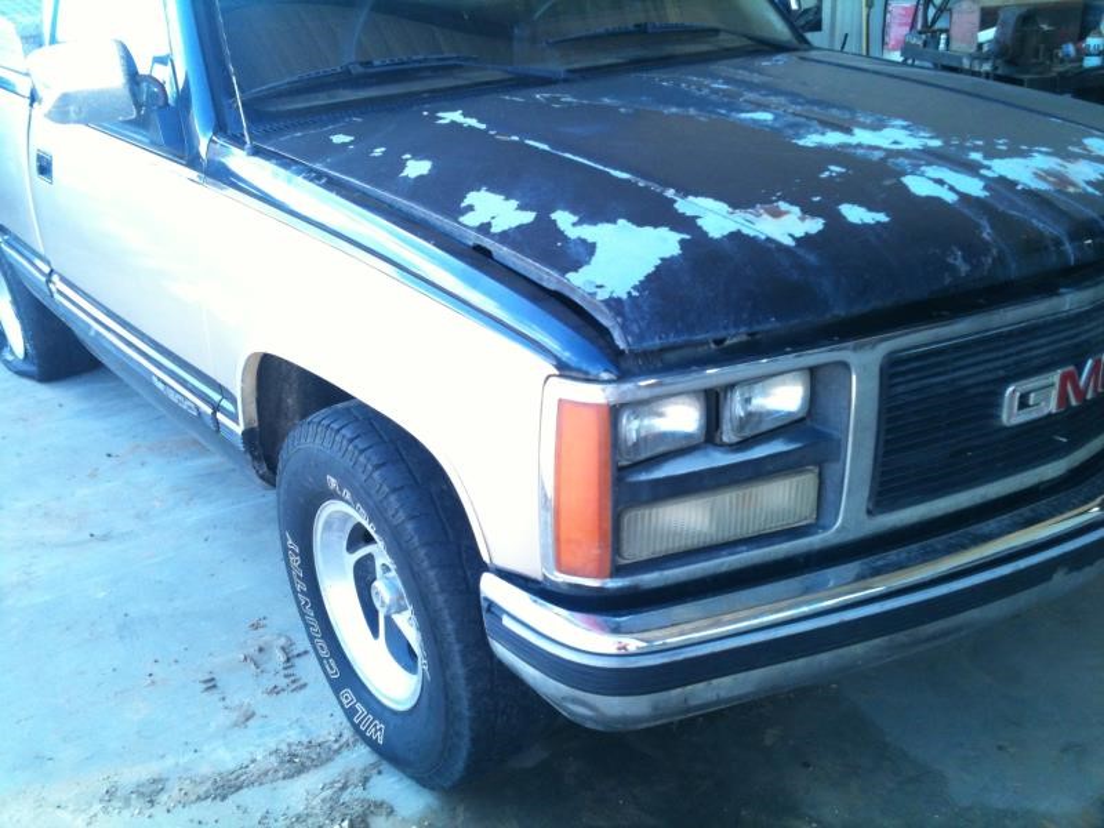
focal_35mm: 35
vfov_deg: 40.7
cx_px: 552
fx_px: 1116
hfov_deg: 52.6
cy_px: 414
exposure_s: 1/120
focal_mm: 3.85
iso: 100
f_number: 2.8
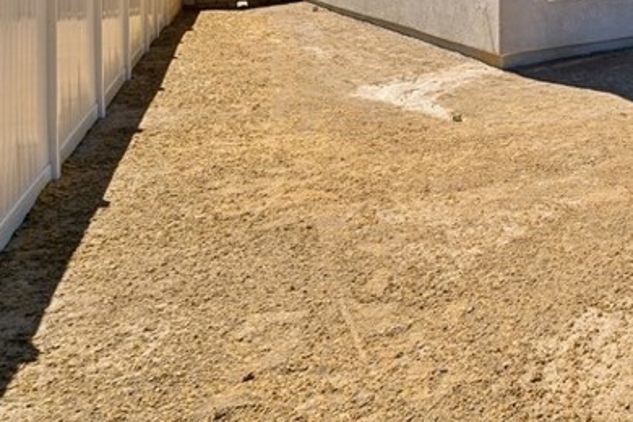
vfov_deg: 27.8
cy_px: -89
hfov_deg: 36.4
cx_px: 750
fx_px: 738
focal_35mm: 42
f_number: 8
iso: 100
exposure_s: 1/400
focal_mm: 16
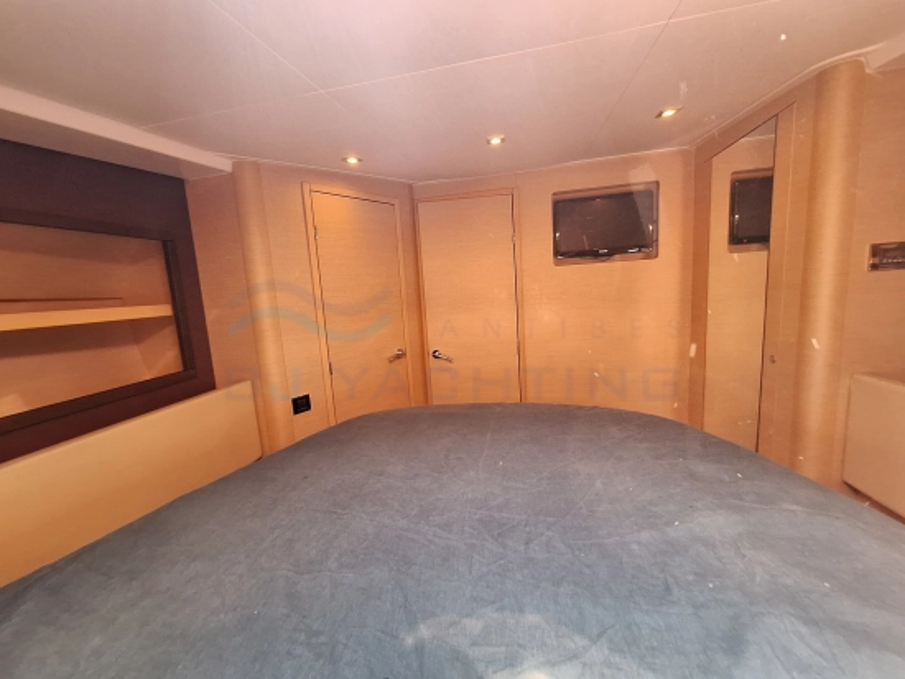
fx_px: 340
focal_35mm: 13
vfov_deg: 90.0
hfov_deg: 106.2
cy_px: 340
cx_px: 452
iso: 200
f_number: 2.2
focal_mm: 1.74
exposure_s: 1/24
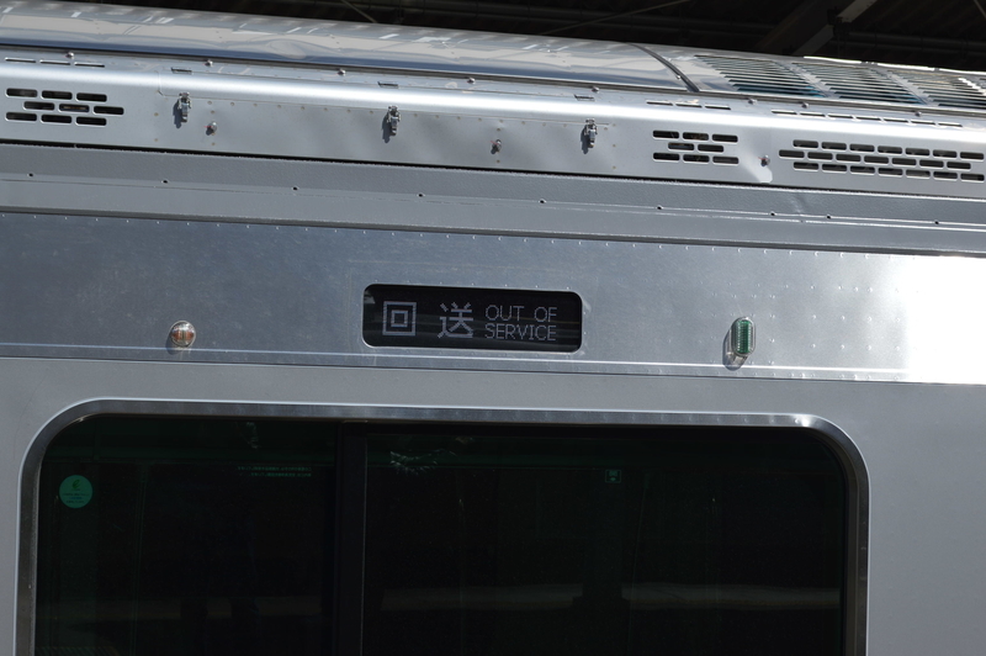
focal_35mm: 82
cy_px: 328
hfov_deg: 24.6
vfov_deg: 16.5
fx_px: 2258
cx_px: 493
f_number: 8
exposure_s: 1/250
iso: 100
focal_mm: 55
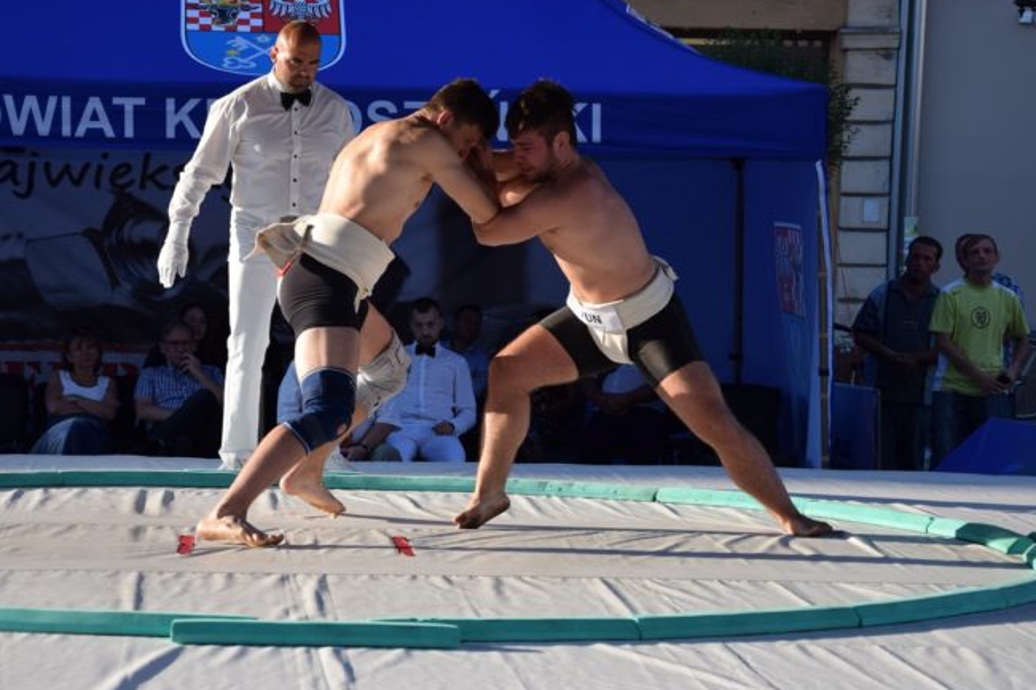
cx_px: 457
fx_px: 3366
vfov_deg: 11.7
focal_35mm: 117
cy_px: 363
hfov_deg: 17.5
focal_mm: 66
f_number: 5.3
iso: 560
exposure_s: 1/1000
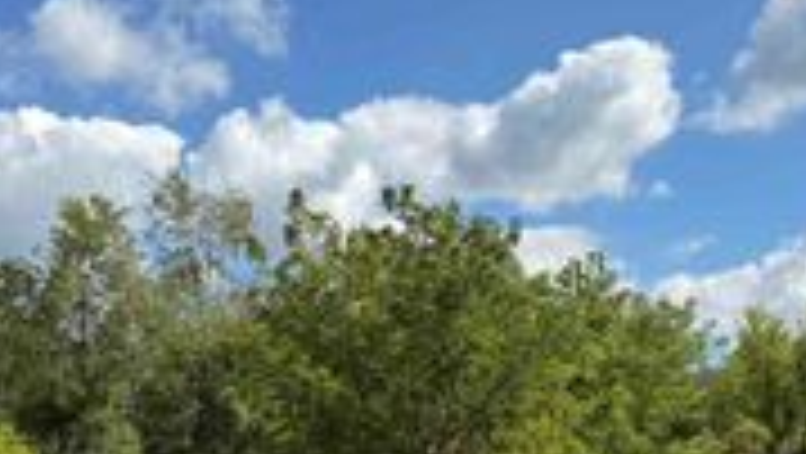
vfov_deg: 16.3
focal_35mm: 73
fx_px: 1561
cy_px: 443
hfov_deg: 28.6
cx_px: 585
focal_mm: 6.76
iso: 80
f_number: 1.78
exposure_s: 1/5319
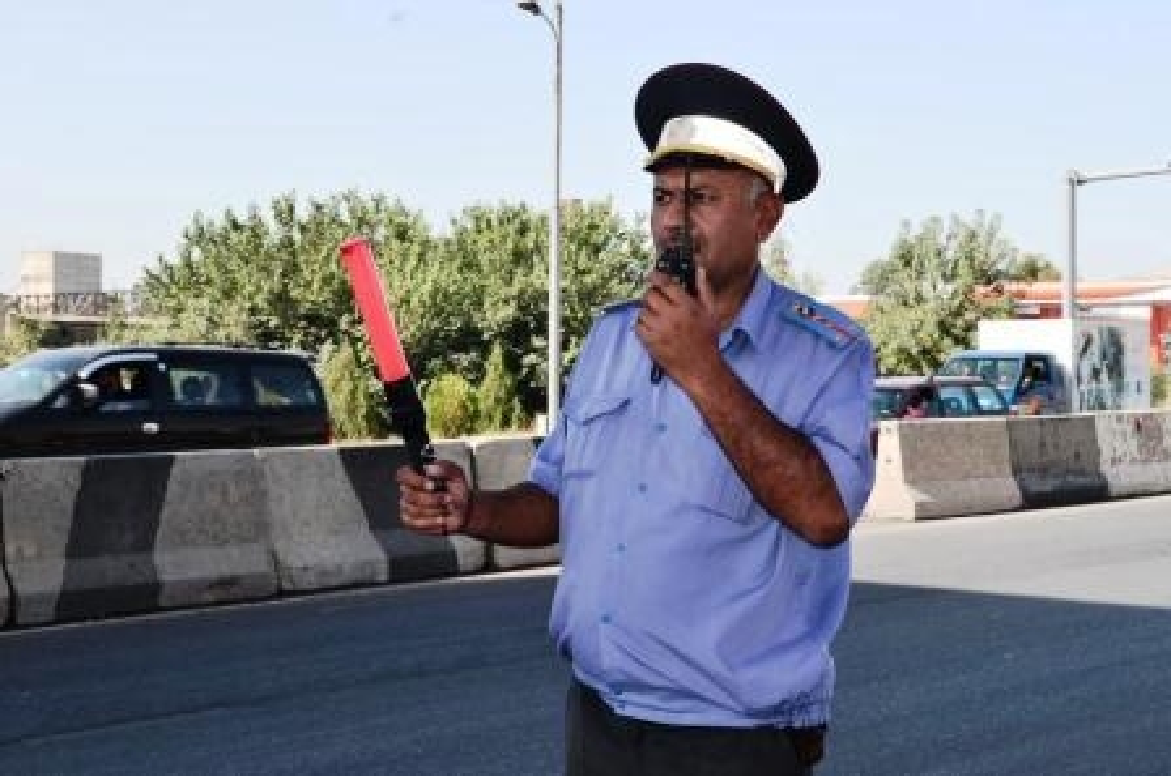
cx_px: 586
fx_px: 1851
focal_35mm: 57
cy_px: 388
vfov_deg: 23.7
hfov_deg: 35.1
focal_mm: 38
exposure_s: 1/200
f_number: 13
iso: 400
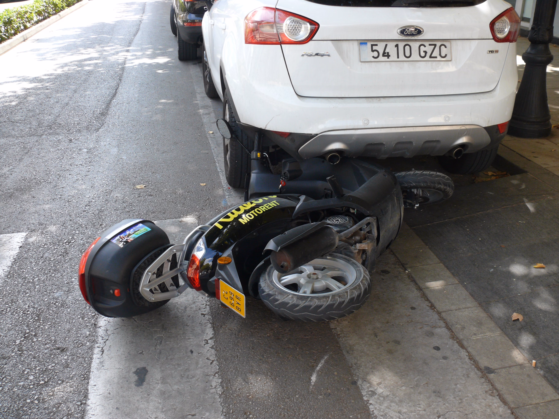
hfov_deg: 52.6
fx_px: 565
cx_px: 280
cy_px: 210
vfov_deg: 40.7
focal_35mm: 35
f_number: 4
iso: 100
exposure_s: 1/125
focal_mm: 7.4
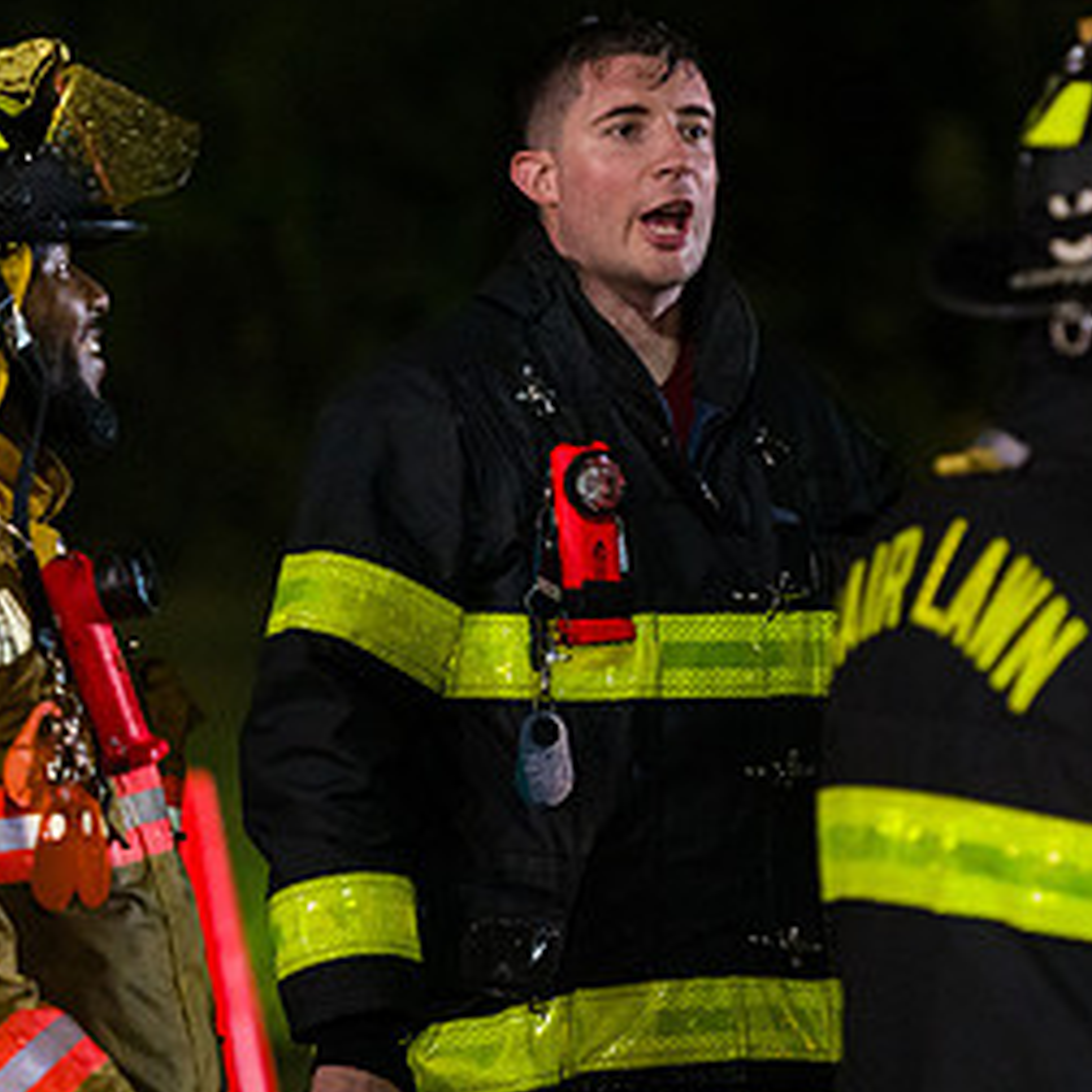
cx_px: 641
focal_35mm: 293
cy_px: 368
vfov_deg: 6.0
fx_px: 10457
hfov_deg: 6.0
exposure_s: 1/200
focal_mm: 150
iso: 12800
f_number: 3.2
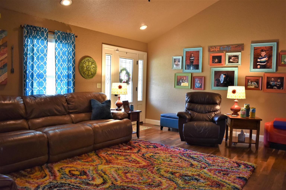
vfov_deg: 47.9
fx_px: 214
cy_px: 95
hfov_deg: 67.4
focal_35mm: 27
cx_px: 143
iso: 800
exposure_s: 1/60
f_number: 3.5
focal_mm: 18
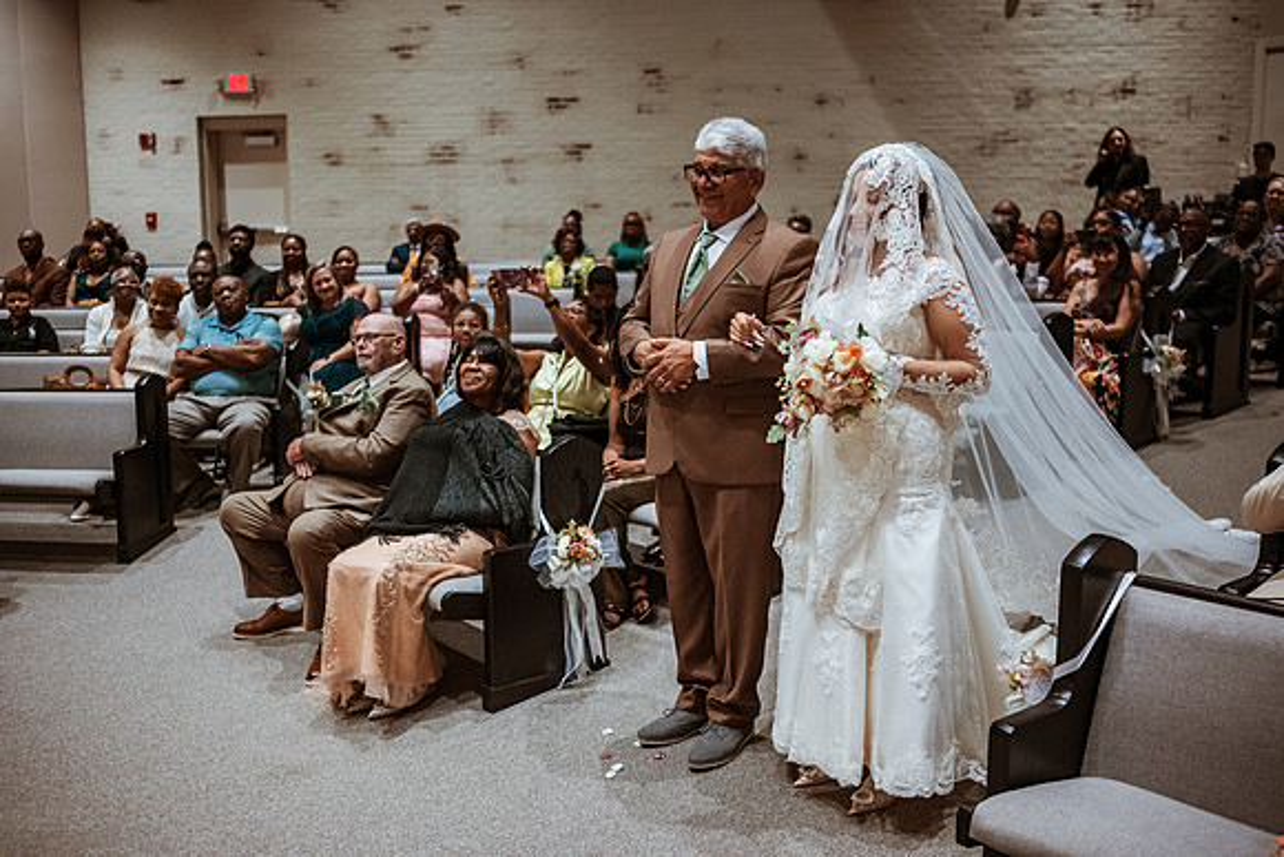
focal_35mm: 35
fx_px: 1249
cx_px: 642
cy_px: 428
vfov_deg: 37.9
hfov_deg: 54.4
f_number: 1.8
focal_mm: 35
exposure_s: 1/500
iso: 1250
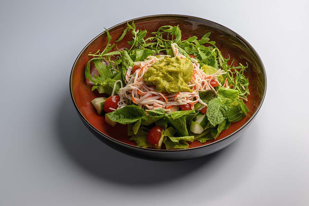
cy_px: 103
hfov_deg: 23.9
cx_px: 154
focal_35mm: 85
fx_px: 730
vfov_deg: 16.1
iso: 80
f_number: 8.5
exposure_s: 1/200
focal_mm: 85
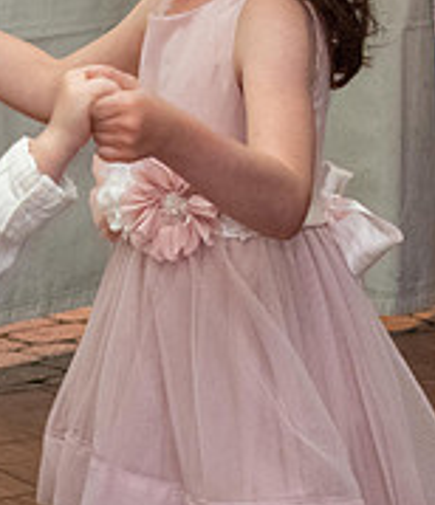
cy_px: 277
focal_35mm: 247
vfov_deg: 7.6
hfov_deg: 6.5
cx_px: 0
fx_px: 3807
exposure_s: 1/60
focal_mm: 45
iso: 3200
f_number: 5
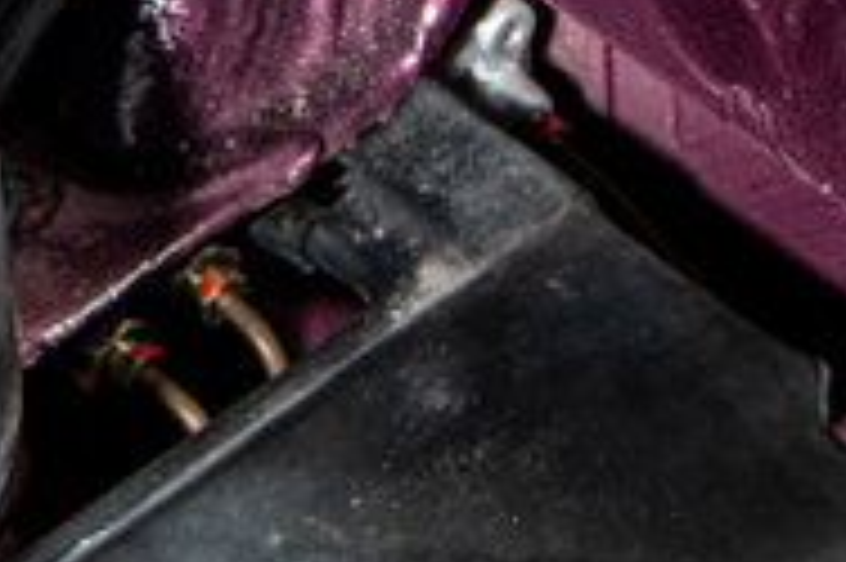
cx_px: 1066
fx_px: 6645
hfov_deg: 7.2
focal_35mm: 283
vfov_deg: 4.8
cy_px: -398
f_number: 10
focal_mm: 52
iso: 160
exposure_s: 1/100
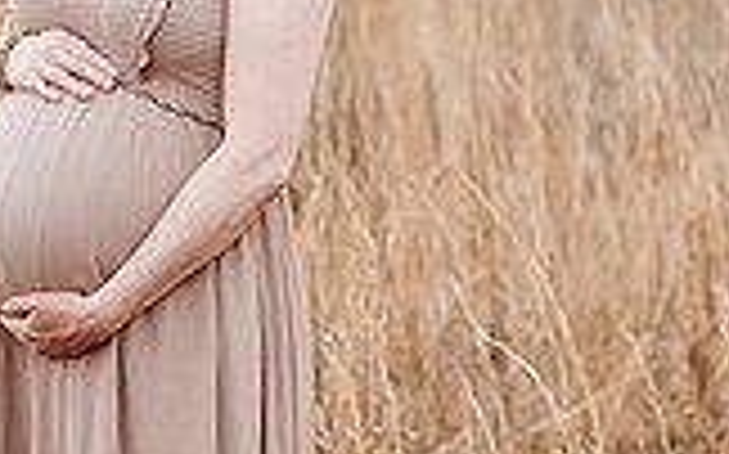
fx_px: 4785
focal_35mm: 241
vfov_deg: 5.4
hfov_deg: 8.7
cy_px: 139
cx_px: 189
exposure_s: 1/400
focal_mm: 85
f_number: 2.5
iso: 160
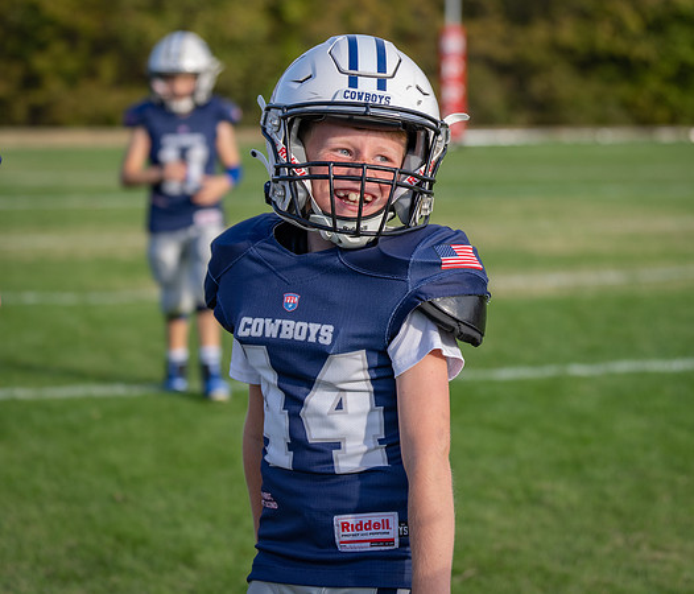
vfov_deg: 14.9
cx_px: 402
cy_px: 246
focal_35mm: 108
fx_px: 2272
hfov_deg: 17.4
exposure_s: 1/1250
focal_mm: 70
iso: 160
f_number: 2.8
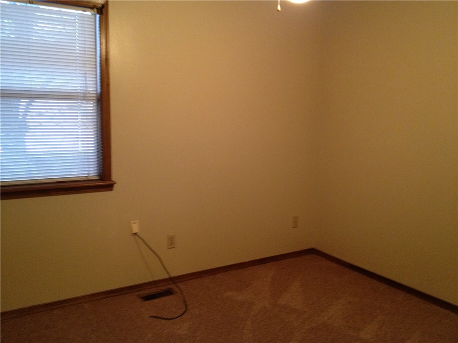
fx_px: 463
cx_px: 229
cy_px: 172
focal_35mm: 35
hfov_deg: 52.6
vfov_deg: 40.7
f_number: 2.4
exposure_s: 1/20
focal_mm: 4.28
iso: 250
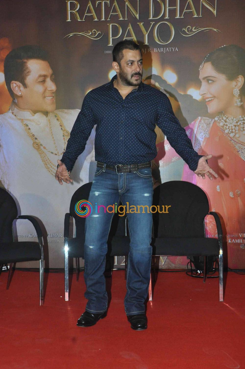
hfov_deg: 28.0
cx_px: 122
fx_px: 491
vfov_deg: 41.2
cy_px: 184
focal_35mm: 48
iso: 1000
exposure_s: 1/160
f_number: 10
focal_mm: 32
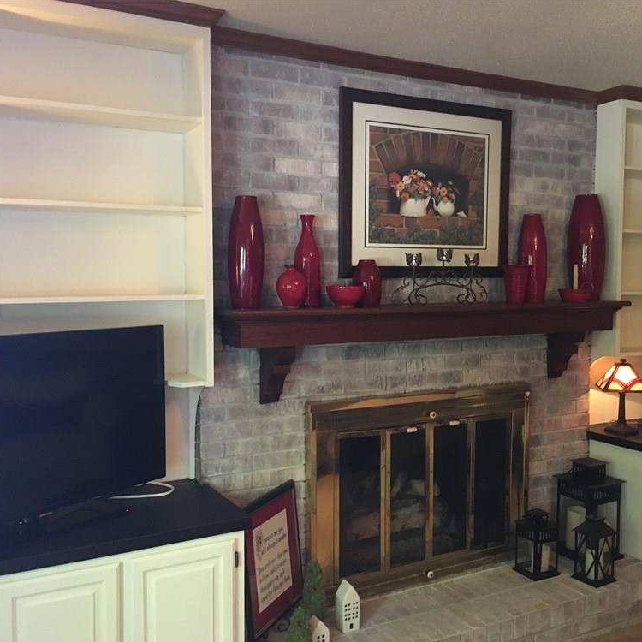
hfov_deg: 47.0
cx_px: 372
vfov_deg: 47.2
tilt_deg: -3.2
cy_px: 327
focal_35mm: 35
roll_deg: -1.5
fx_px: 734
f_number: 2.2
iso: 400
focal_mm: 4.15
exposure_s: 1/15
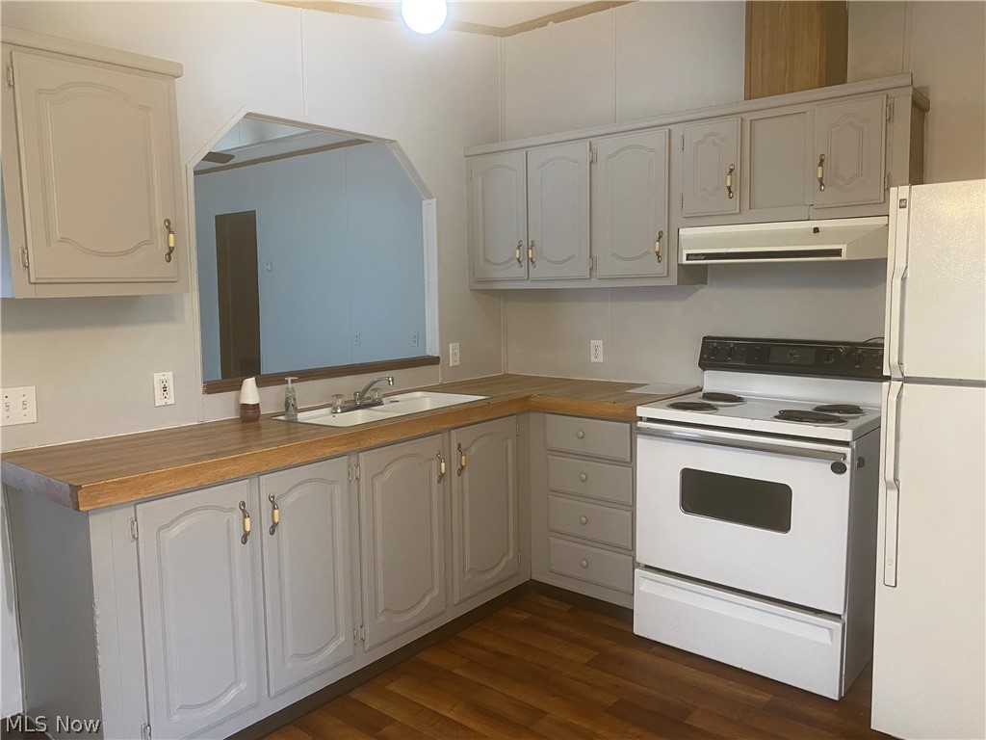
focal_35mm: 26
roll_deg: +0.7
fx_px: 741
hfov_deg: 67.3
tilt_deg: -6.6
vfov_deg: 53.1
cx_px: 493
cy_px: 370
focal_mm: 4.25
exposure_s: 1/60
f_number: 1.8
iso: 160
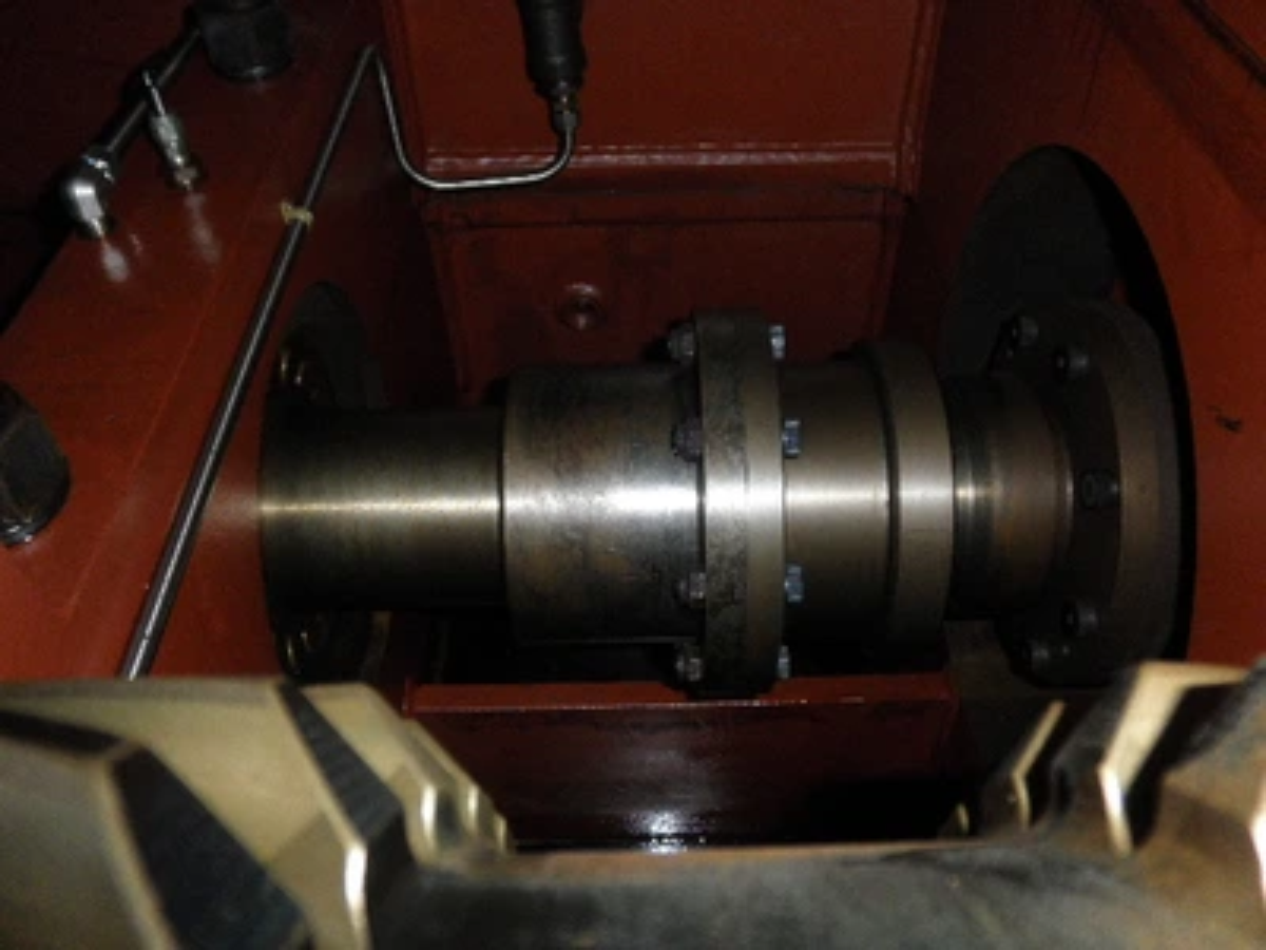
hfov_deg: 63.4
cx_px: 633
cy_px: 475
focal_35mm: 28
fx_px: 1024
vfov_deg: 49.7
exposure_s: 1/30
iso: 200
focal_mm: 5
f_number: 3
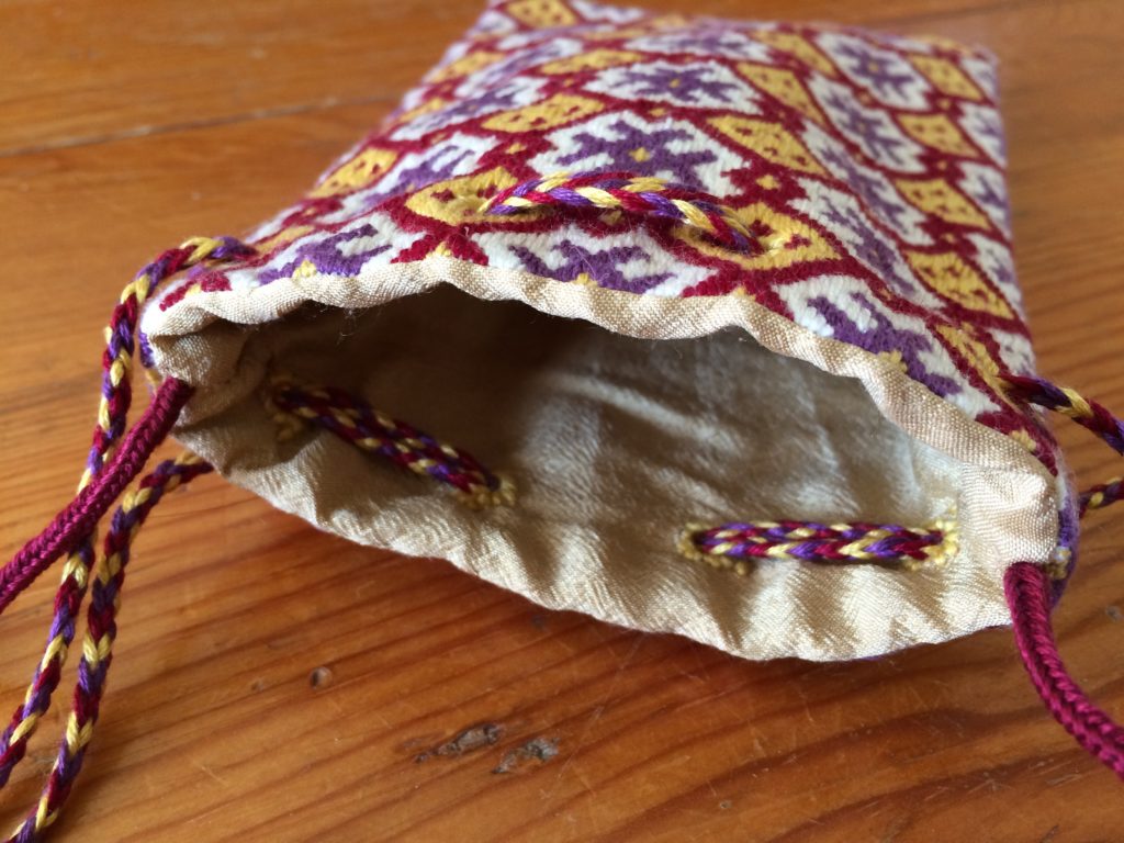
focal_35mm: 29
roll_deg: -5.3
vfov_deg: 48.2
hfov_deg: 61.7
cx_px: 562
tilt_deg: -43.6
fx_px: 942
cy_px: 422
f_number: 2.2
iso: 100
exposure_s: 1/30
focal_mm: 4.15
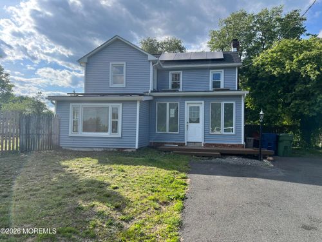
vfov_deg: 53.1
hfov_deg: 67.3
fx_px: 242
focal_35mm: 26
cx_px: 161
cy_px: 121
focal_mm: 5.7
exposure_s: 1/2841
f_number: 1.5
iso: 50
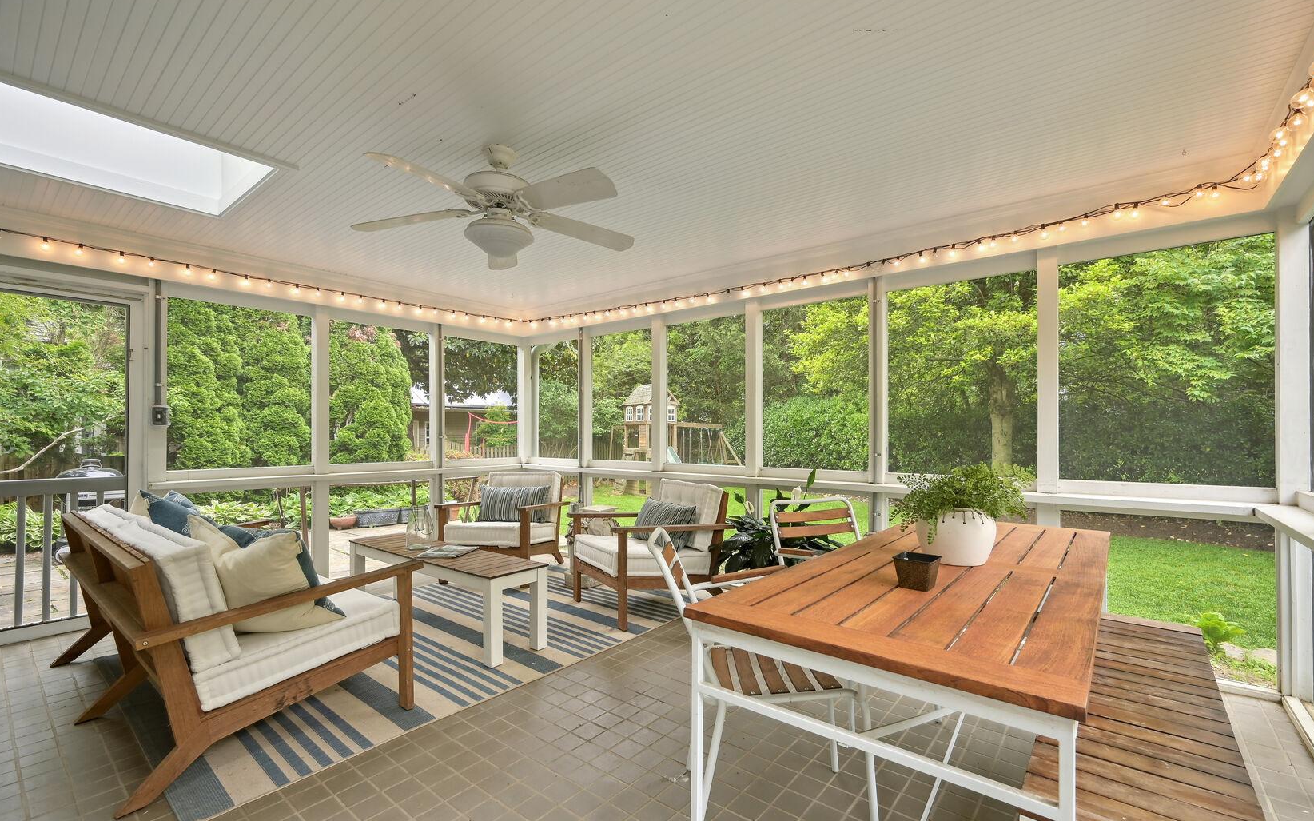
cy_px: 438
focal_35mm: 15
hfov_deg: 101.4
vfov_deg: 74.7
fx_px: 537
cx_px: 673
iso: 200
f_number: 8
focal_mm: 14
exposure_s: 1/25
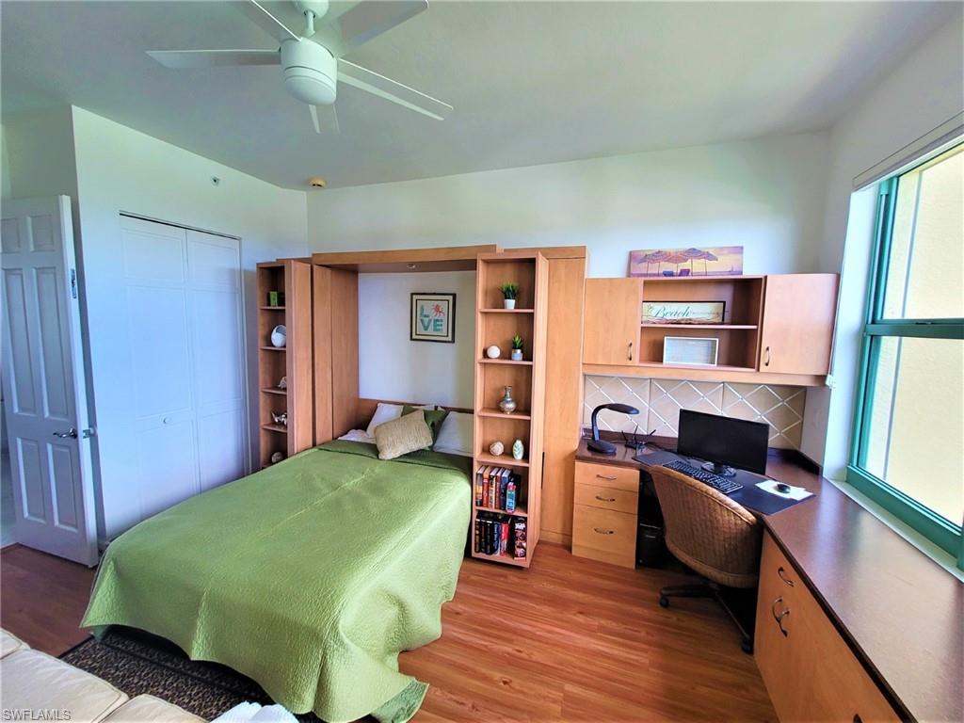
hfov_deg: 106.2
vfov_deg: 89.9
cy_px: 362
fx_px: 362
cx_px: 482
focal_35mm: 13
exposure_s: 1/59
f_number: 2.2
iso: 80
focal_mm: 1.74
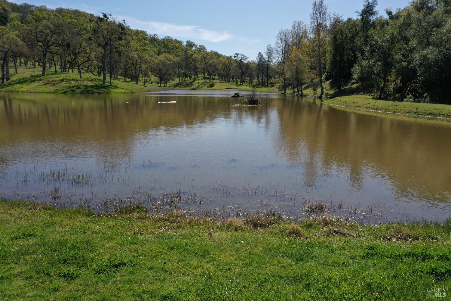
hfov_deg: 65.5
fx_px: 351
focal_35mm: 28
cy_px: 150
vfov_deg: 46.4
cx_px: 226
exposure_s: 1/500
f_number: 6.3
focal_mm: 10.26
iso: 100
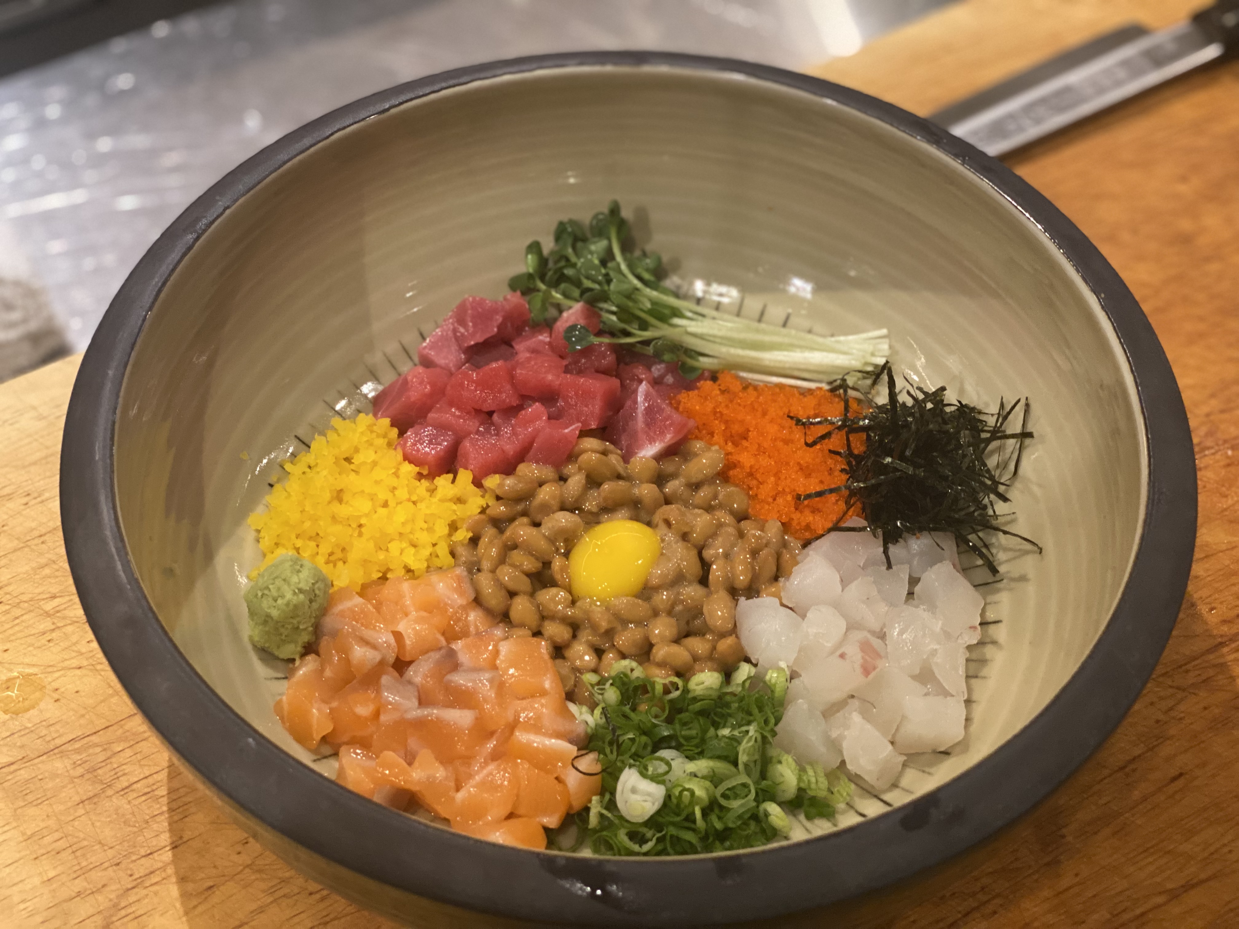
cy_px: 464
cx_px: 620
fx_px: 1861
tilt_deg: -51.4
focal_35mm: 52
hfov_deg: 36.8
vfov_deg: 28.0
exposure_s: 1/40
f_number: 2
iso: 320
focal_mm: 6
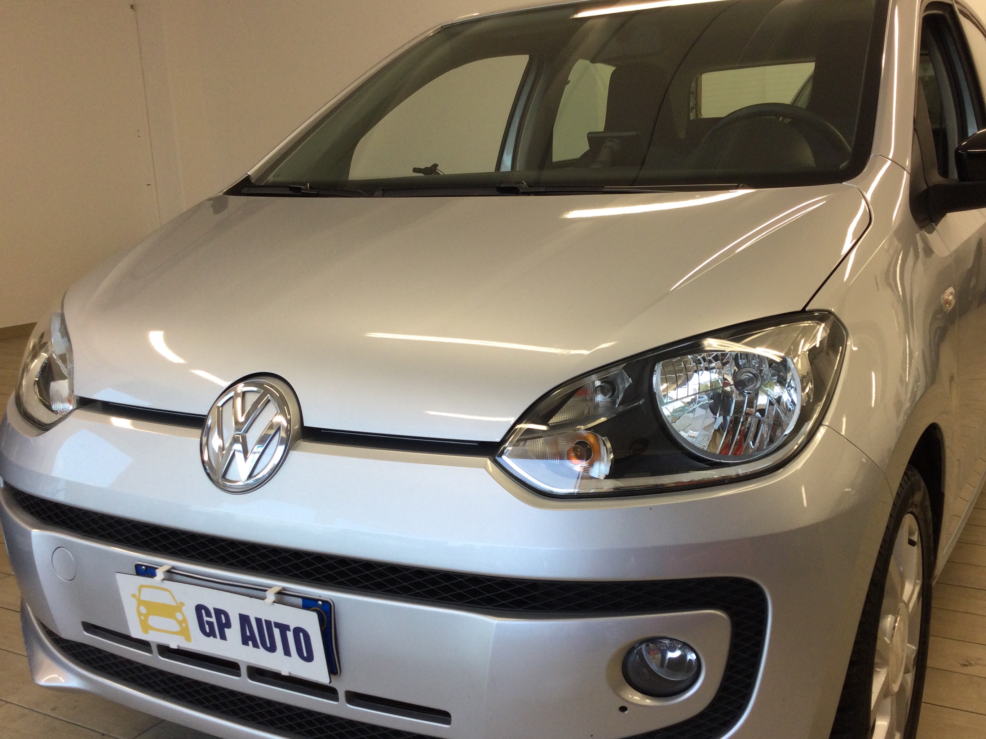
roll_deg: +1.3
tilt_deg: -12.5
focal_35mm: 37
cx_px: 537
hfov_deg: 50.1
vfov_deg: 38.6
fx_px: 1054
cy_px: 420
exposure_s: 1/50
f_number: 2.4
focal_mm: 3.3
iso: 32
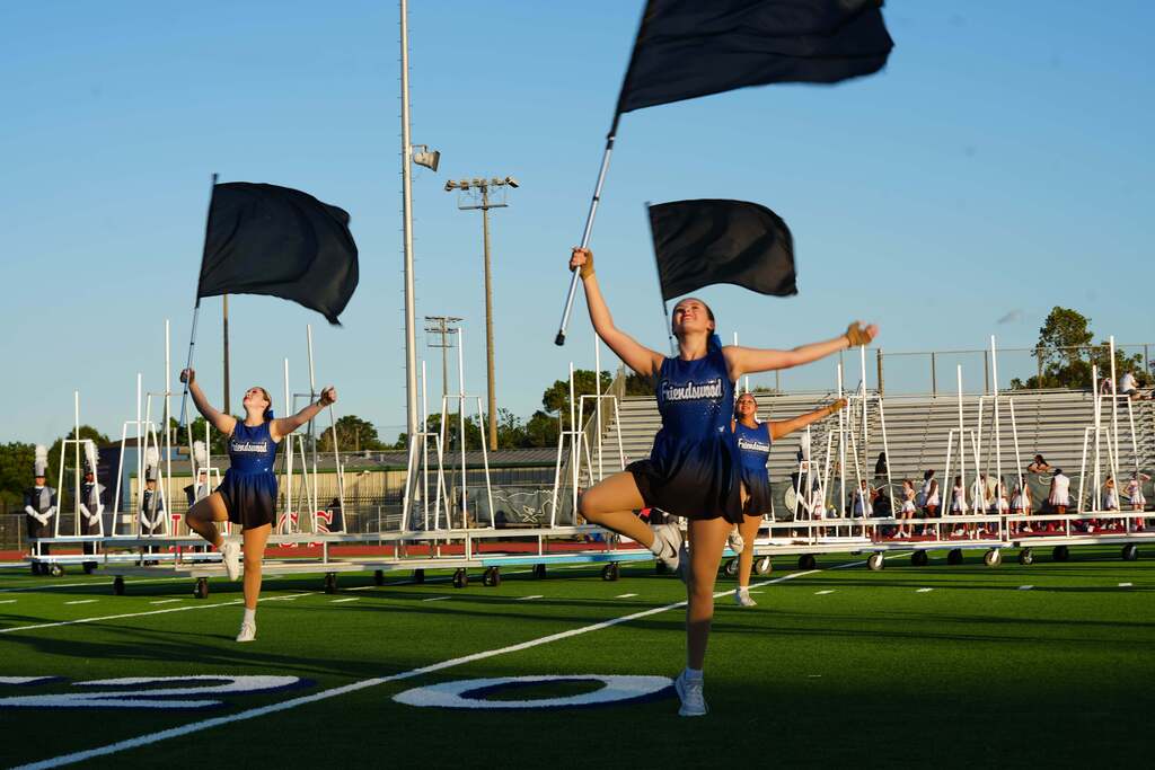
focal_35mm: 70
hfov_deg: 28.8
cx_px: 578
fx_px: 2246
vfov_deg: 19.5
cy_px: 385
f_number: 9
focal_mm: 70
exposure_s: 1/160
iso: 100
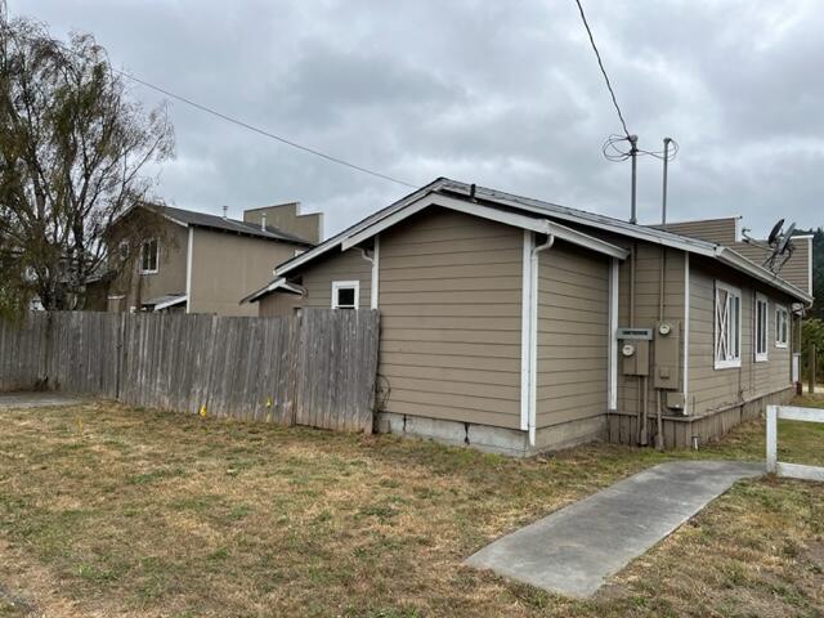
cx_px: 412
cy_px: 309
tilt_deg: +1.8
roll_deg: -1.8
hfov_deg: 67.3
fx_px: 619
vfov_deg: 53.1
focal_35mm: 26
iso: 50
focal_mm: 5.1
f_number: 1.6
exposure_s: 1/1355
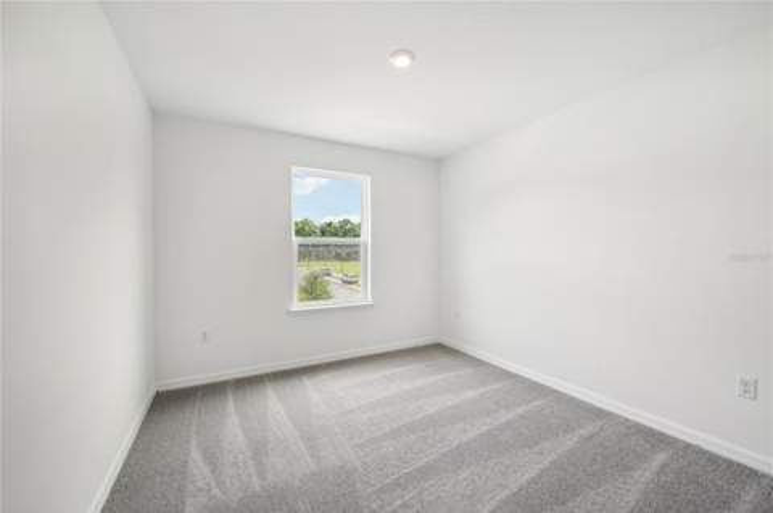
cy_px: 256
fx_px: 300
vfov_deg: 81.1
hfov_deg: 104.3
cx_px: 386
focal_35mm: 14
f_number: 8
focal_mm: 14
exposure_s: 1/80
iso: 400
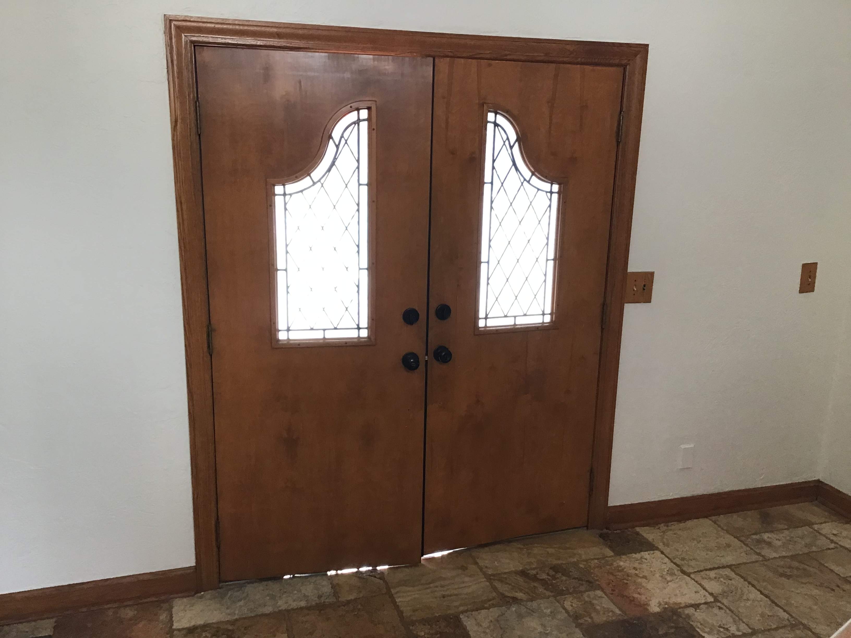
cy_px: 319
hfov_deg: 58.4
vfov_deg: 45.4
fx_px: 762
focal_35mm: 31
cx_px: 426
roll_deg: -1.4
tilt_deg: -13.7
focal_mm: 3.3
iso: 50
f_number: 2.4
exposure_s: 1/30
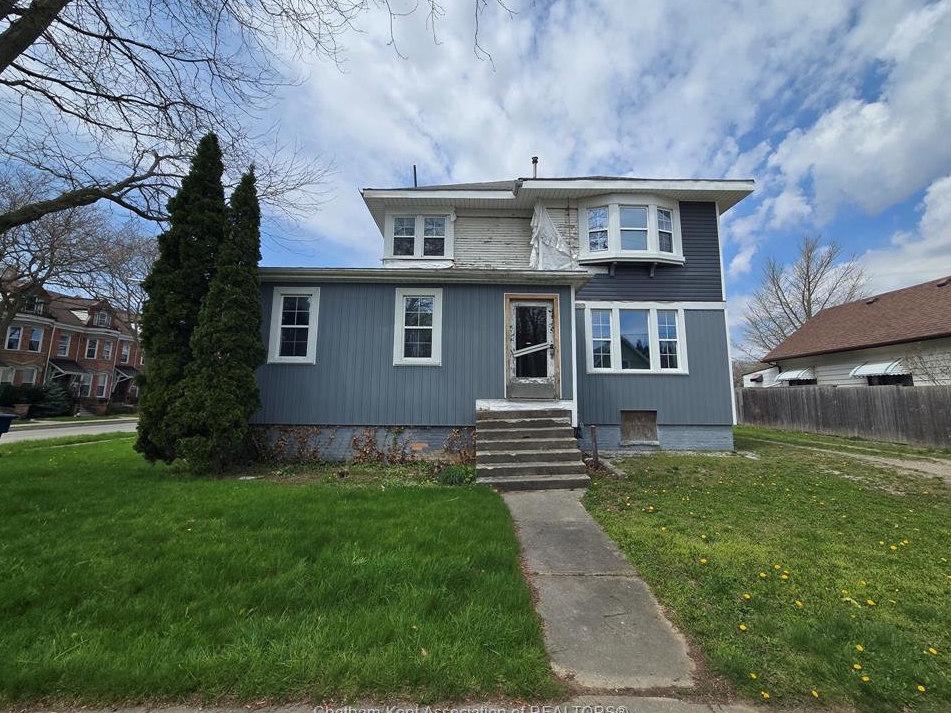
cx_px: 473
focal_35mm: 14
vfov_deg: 85.6
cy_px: 341
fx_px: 385
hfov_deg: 102.1
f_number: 2.2
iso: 50
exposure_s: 1/2937
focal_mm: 2.2
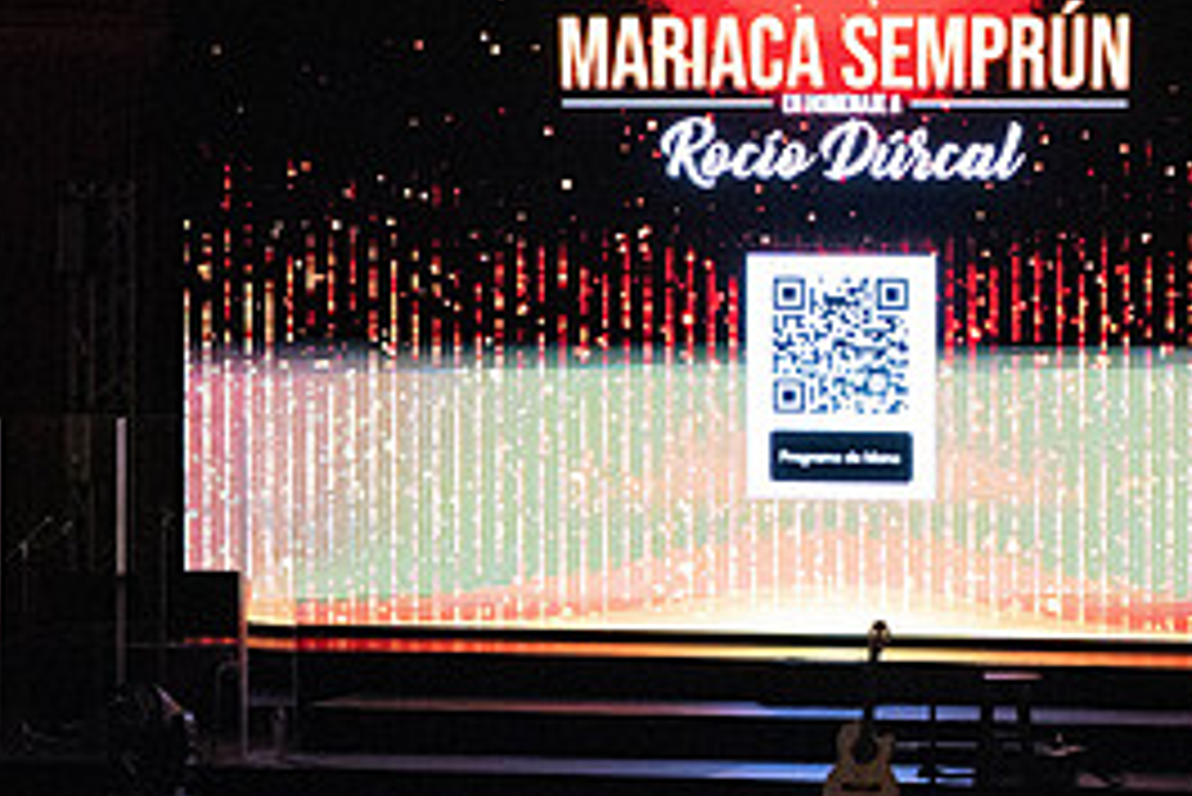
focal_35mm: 219
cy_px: 367
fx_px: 7255
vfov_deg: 6.3
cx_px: 873
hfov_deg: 9.4
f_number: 8
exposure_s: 1/1000
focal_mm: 100
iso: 20000
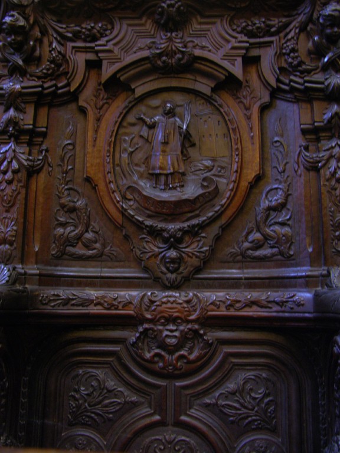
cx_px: 170
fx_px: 458
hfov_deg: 40.7
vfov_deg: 52.6
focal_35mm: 35
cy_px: 226
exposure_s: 2
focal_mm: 8.9
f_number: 2.8
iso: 200
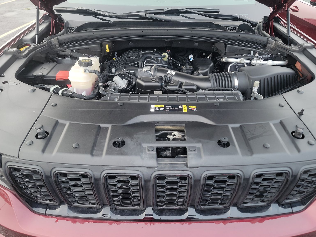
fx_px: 228
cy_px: 121
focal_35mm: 25
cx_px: 158
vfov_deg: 54.9
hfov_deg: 69.4
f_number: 1.8
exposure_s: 1/59
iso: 170
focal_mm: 6.7
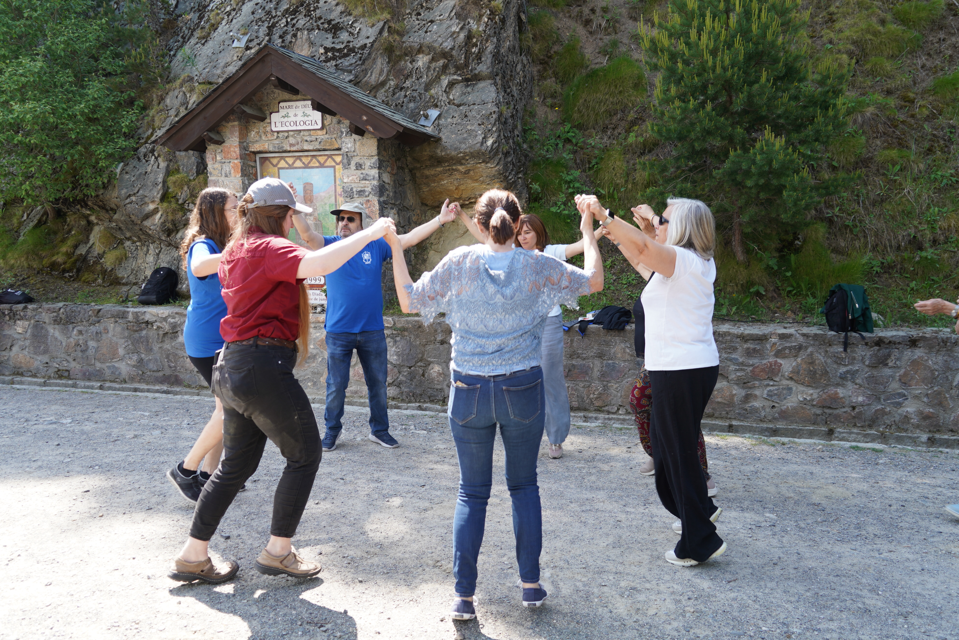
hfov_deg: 67.4
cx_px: 480
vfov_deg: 47.9
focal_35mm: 27
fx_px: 719
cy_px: 320
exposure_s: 1/160
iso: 100
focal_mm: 27
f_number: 4
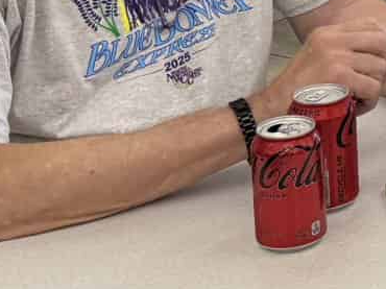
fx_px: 1482
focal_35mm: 133
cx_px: 913
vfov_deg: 10.7
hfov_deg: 12.1
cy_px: -150
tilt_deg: -13.0
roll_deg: -2.6
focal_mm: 6.76
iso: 200
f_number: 1.78
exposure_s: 1/198
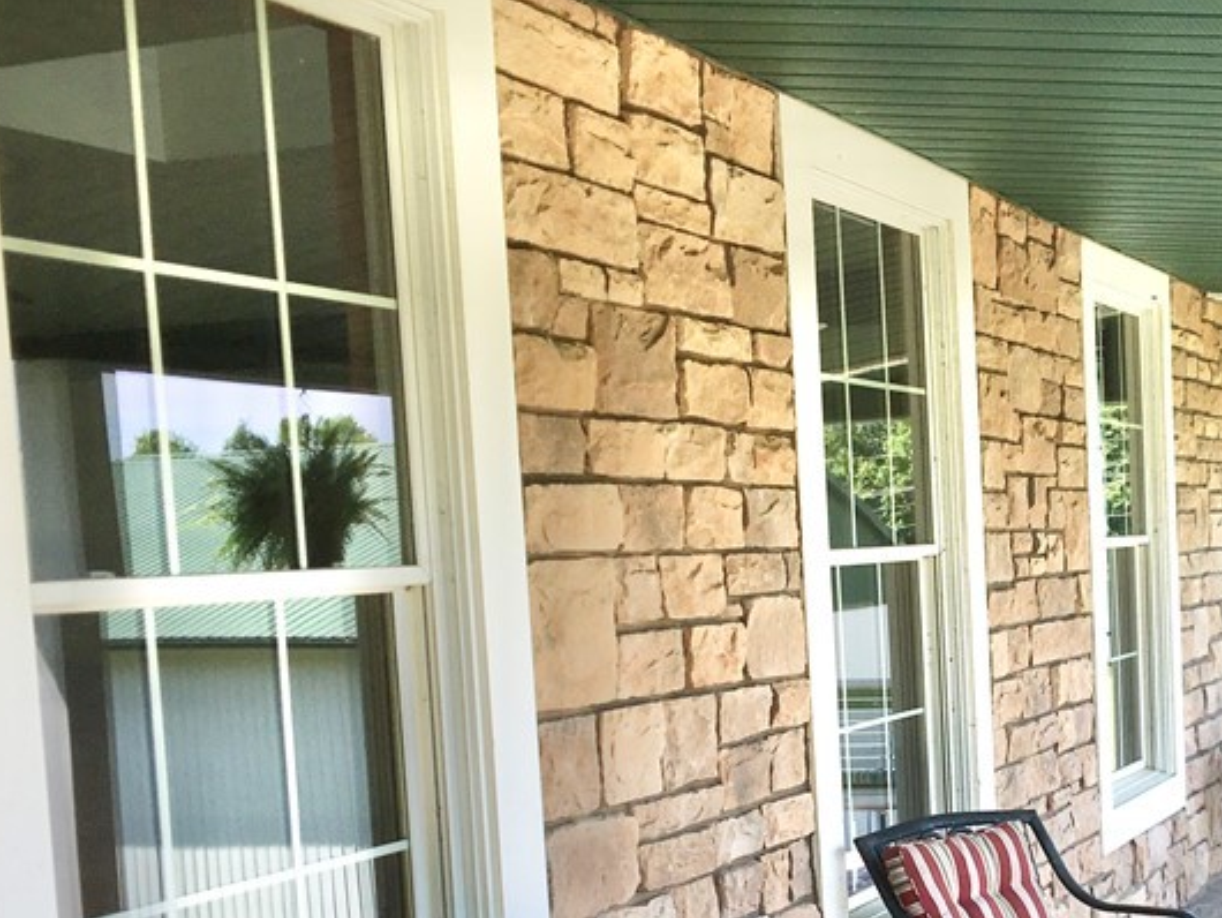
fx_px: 1978
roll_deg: +1.7
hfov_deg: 33.0
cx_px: 1038
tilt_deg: -5.1
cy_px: 736
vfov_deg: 25.7
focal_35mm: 56
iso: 25
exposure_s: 1/549
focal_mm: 4.15
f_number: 2.2
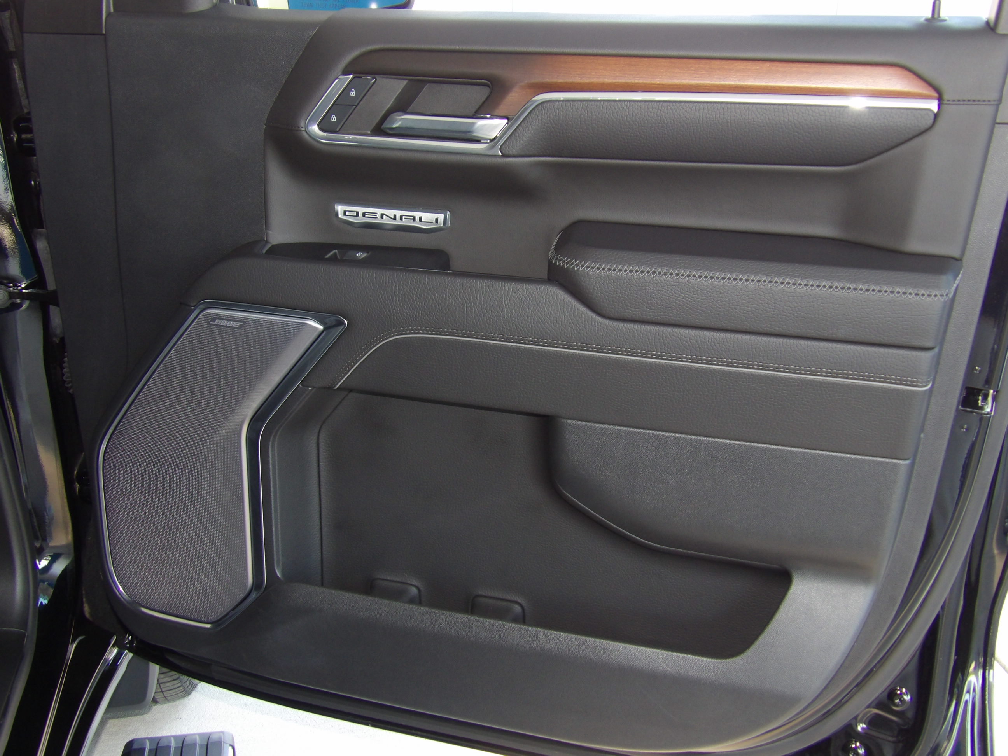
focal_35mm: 39
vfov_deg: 36.8
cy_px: 378
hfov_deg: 47.9
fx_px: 1136
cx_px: 504
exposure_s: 1/33
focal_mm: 7
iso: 200
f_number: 3.7
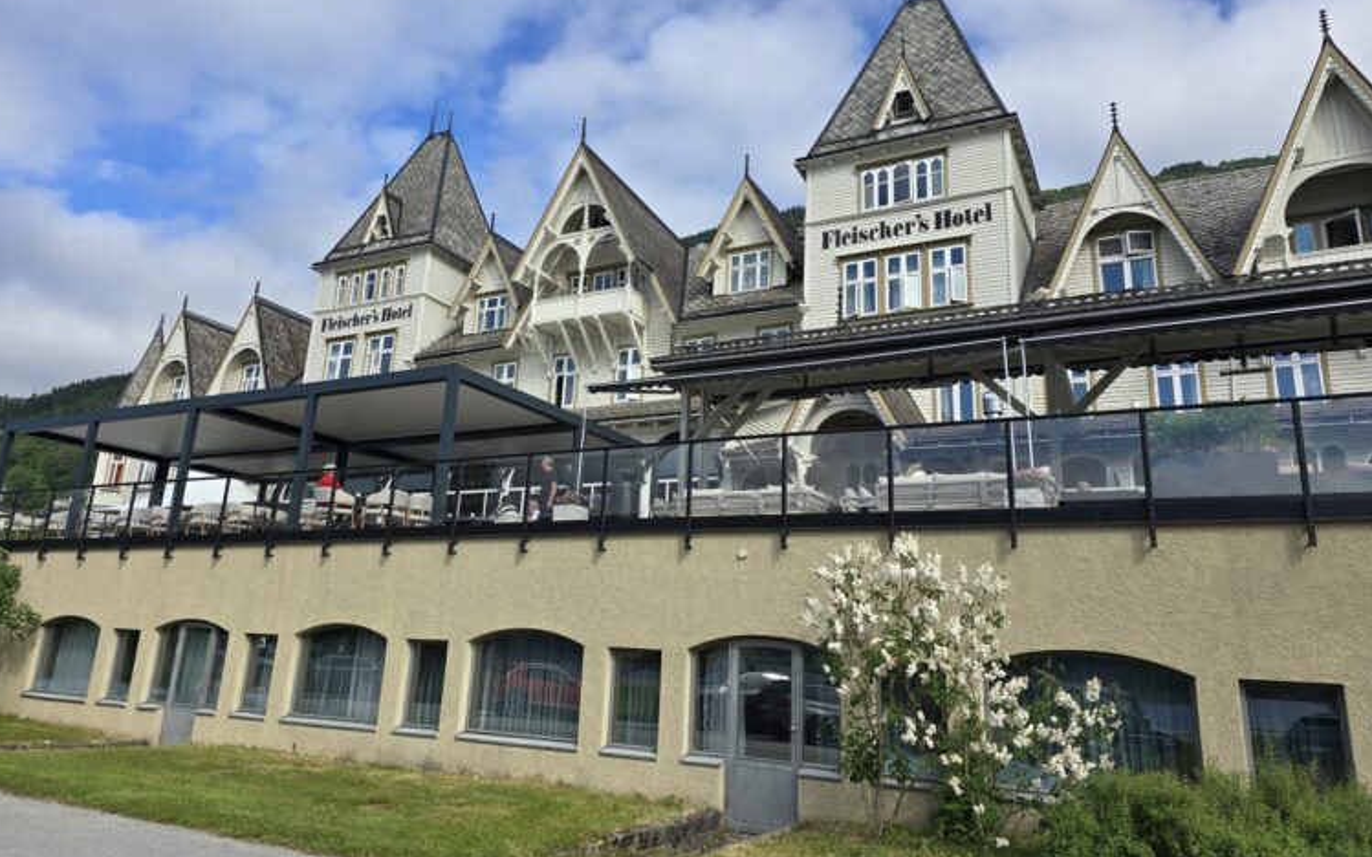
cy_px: 394
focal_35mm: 25
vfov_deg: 49.2
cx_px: 674
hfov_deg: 72.5
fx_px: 935
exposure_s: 1/845
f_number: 1.7
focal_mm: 6.3
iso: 12
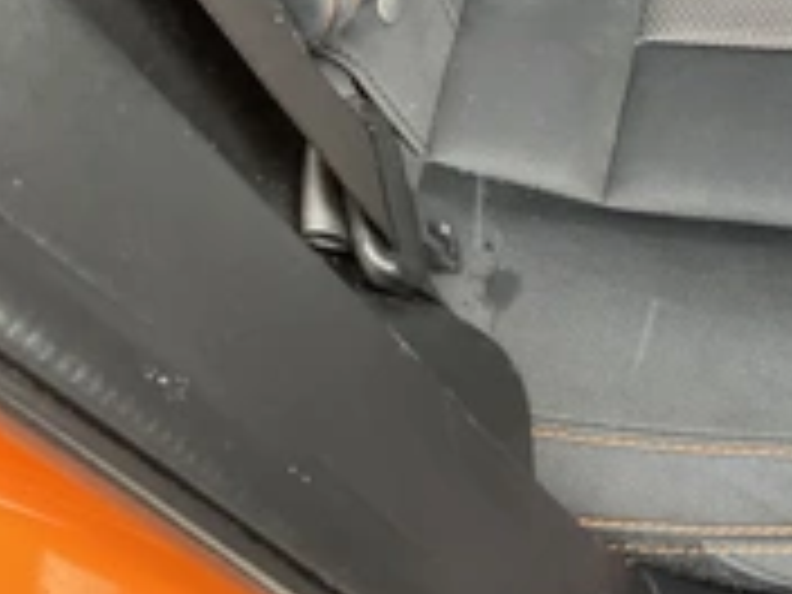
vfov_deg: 21.6
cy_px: 32
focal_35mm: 66
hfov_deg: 28.0
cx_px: 747
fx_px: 1510
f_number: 1.8
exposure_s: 1/60
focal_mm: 3
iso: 160
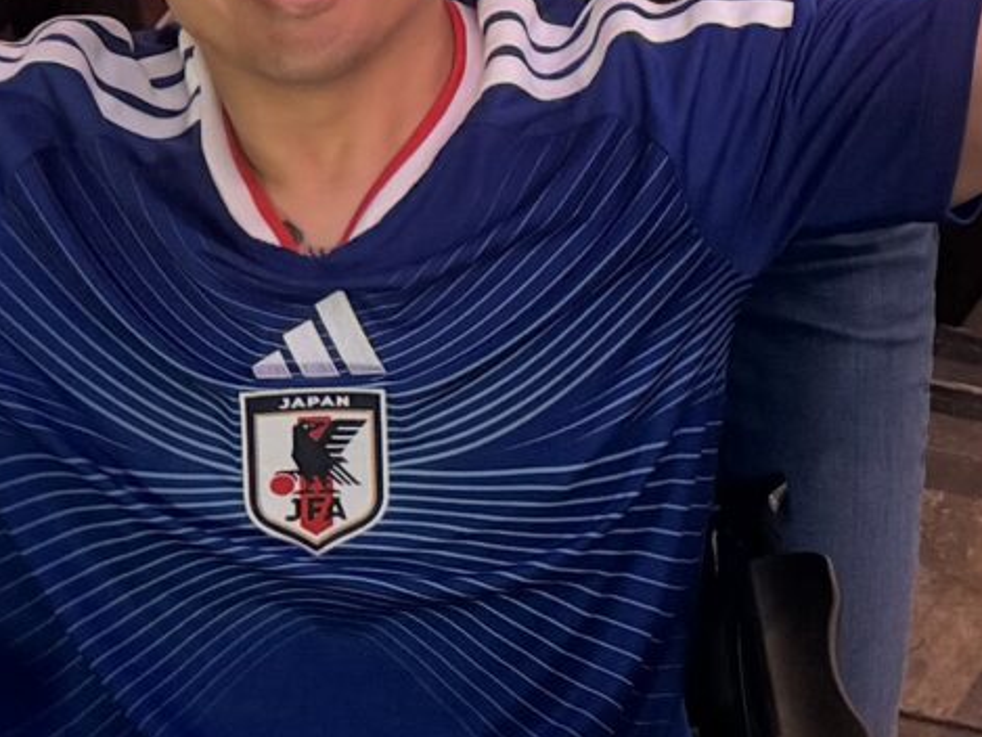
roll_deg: +1.5
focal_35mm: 131
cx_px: 1556
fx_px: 3717
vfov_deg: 10.3
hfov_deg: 13.9
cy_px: -835
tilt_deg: -21.7
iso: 125
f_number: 1.78
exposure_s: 1/60
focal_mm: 6.76
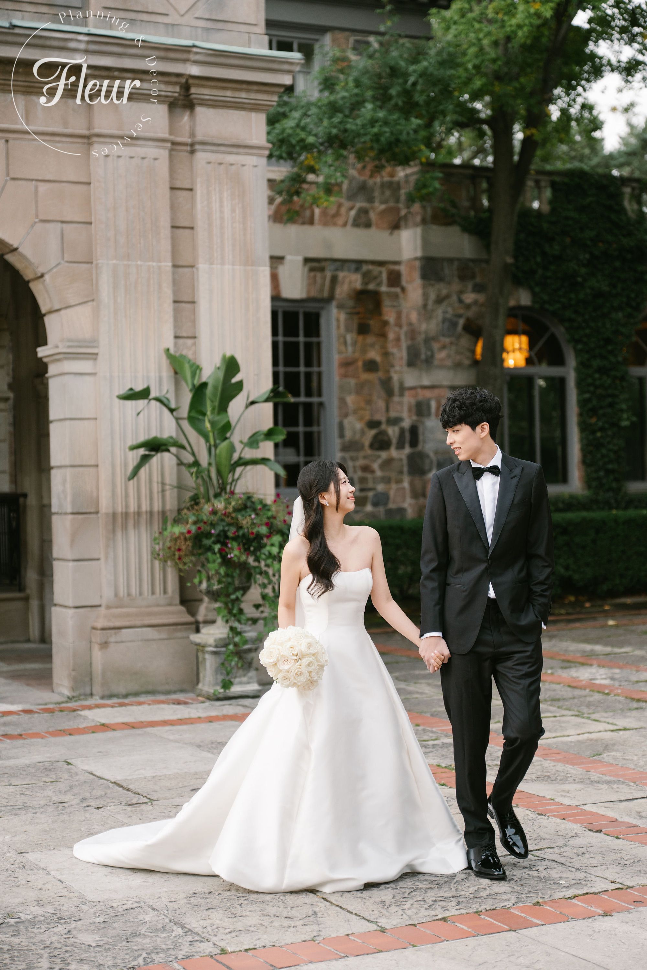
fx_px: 1752
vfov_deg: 31.0
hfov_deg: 20.9
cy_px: 485
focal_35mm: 65
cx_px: 324
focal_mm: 65
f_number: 2
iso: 400
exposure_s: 1/640
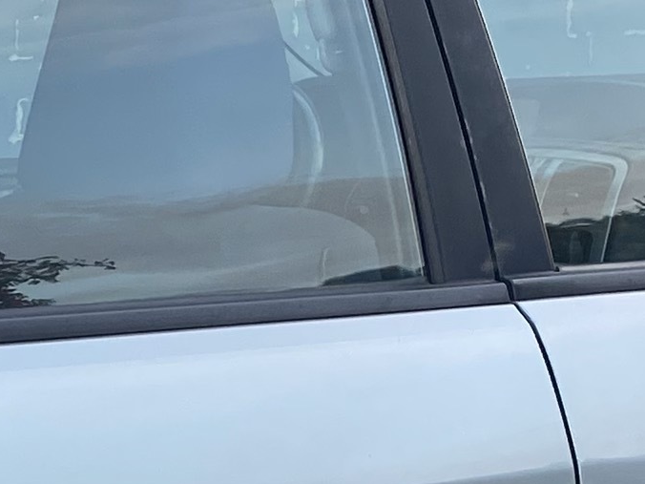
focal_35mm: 155
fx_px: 2888
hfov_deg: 12.4
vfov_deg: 9.2
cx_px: -158
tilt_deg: -18.2
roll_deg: +0.9
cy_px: 832
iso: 50
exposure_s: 1/121
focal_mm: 4.25
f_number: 1.8
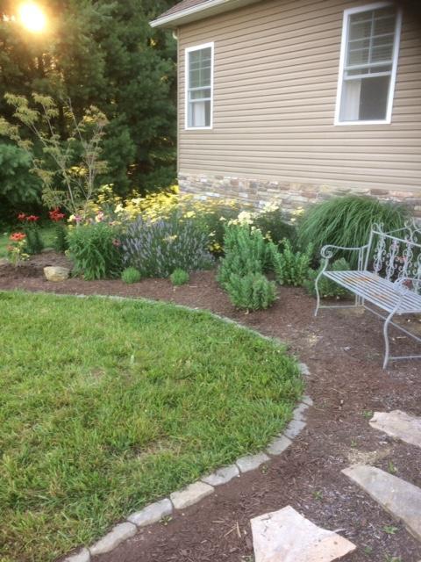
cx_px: 210
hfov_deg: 48.2
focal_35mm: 29
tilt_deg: -15.9
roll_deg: +0.0
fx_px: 470
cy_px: 281
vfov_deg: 61.7
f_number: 2.2
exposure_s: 1/120
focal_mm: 4.15
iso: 64
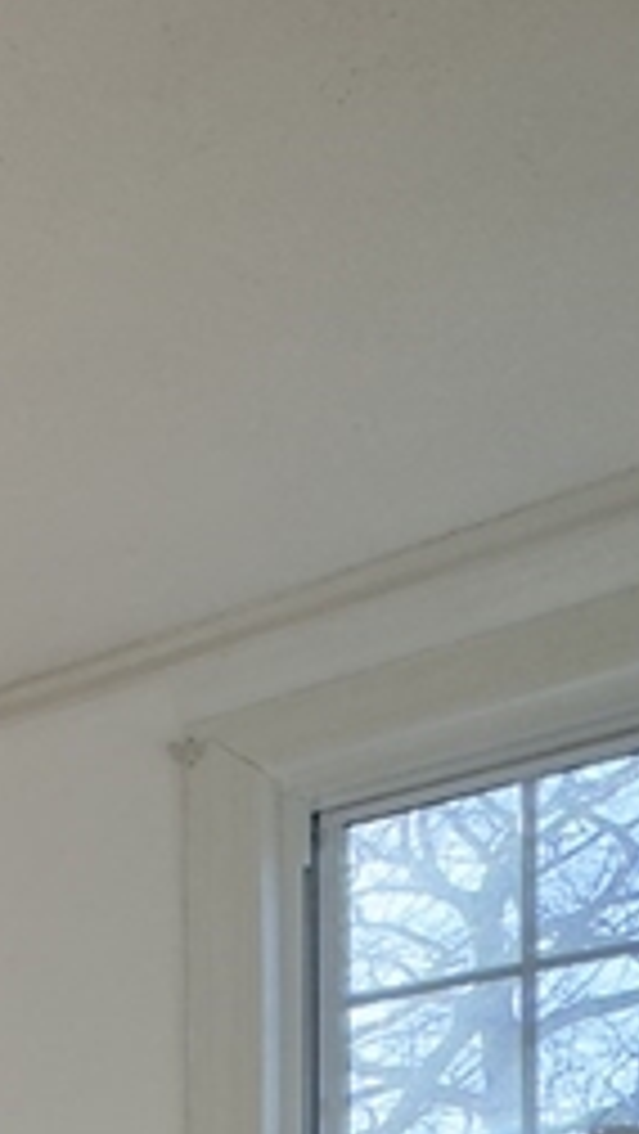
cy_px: 1575
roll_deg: +0.2
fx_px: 1865
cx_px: -986
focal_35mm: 62
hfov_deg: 13.2
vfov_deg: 26.9
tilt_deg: -1.2
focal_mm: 2.22
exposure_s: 1/99
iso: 40
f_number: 2.2
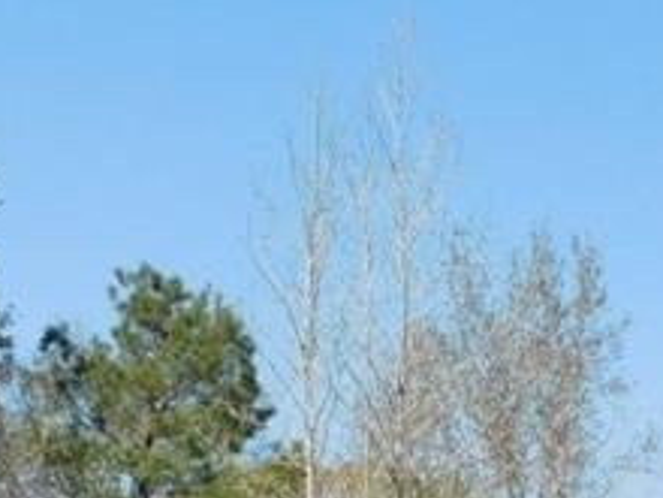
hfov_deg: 17.8
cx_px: 705
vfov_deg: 13.2
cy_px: 718
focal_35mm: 107
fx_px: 2049
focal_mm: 4
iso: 125
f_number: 3
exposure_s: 1/1250
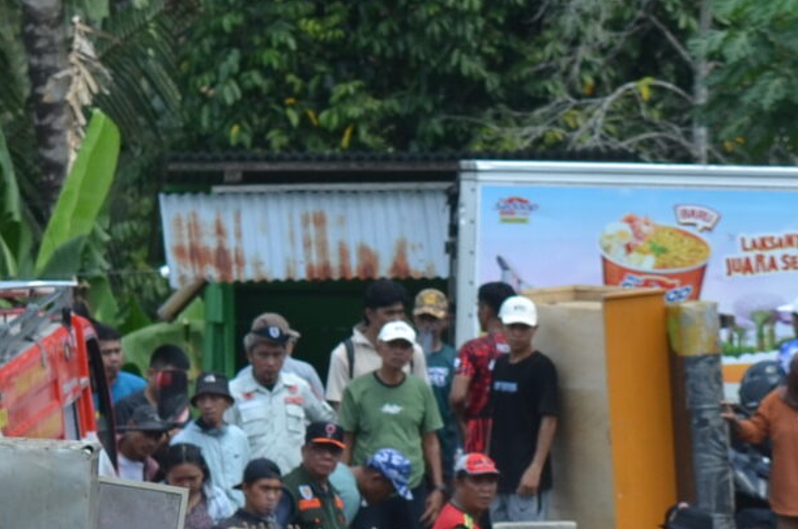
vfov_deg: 2.3
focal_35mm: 597
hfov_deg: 3.5
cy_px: 1036
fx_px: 13211
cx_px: 916
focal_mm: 95
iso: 200
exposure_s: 1/500
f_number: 5.6
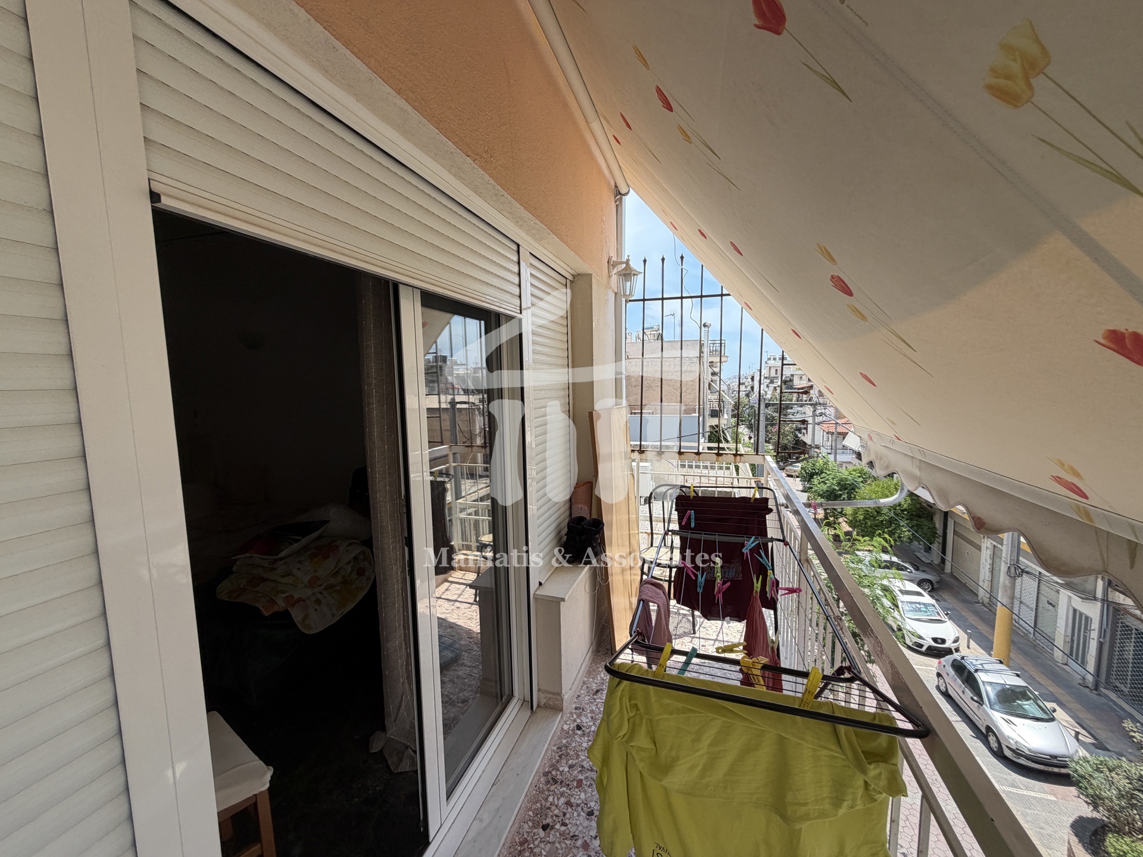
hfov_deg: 102.1
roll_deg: -2.5
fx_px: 462
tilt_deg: -6.1
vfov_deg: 85.7
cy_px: 428
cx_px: 572
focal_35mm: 14
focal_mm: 2.22
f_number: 2.2
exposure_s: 1/502
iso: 50
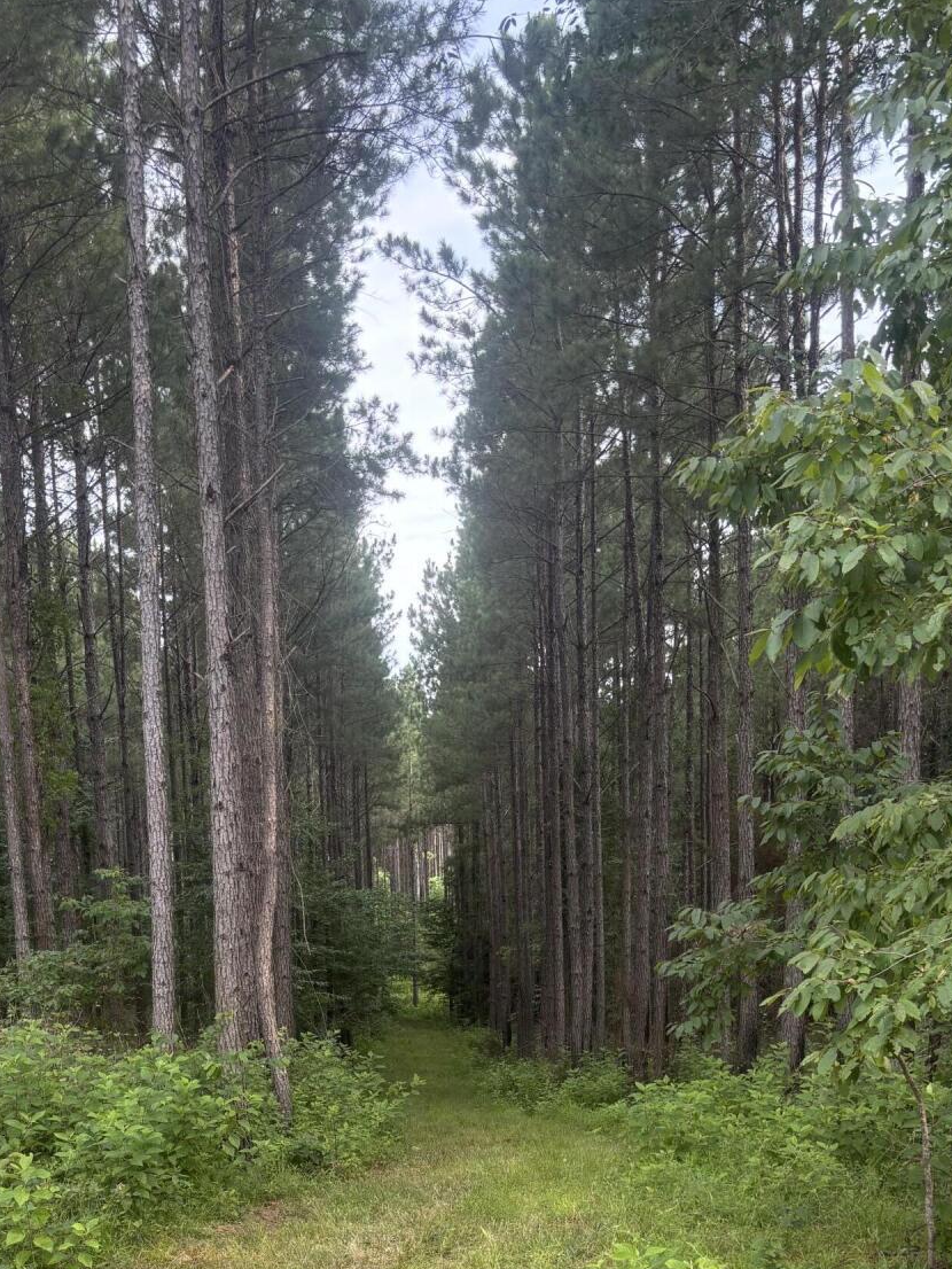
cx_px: 452
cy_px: 1104
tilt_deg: -7.7
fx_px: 1723
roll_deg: +0.6
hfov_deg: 30.9
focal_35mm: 47
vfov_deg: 38.1
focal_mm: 5.96
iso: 50
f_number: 1.6
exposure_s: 1/340
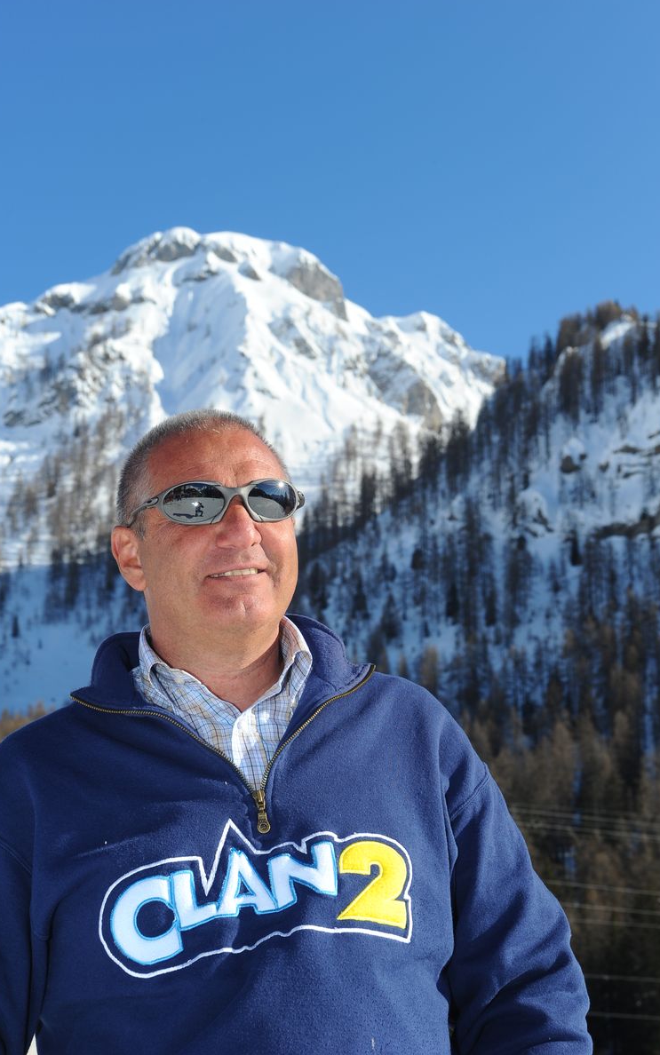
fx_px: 2071
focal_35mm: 72
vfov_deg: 28.6
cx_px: 328
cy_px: 523
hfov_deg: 18.1
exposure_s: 1/200
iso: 200
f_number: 11
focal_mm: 70
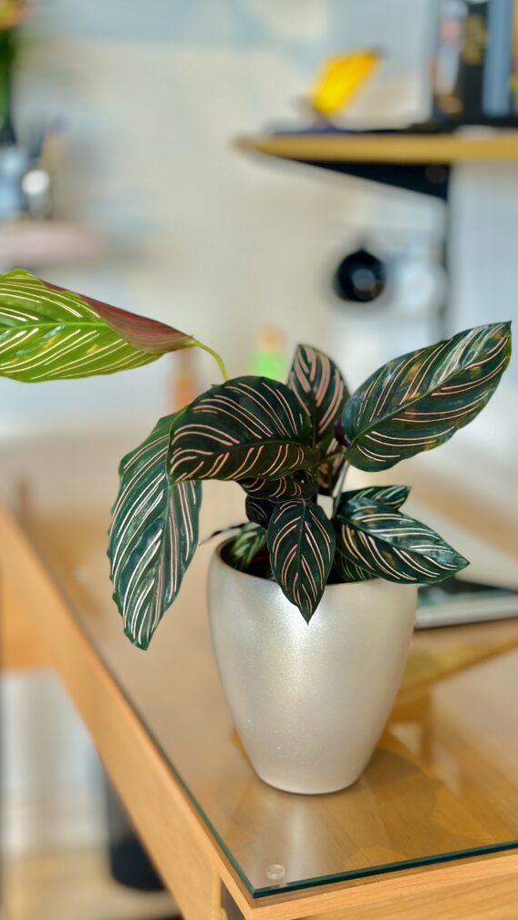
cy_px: 459
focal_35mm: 53
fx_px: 1294
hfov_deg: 22.6
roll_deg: -1.4
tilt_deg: -13.9
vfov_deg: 39.2
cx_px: 284
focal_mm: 6.86
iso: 160
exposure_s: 1/120
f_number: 1.78
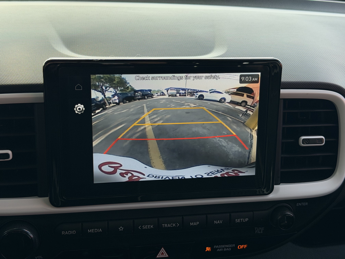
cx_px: 172
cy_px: 130
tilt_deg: -22.6
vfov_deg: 30.3
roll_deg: -3.6
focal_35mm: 48
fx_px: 478
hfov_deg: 39.7
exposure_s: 1/466
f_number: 1.78
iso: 64
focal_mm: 6.76
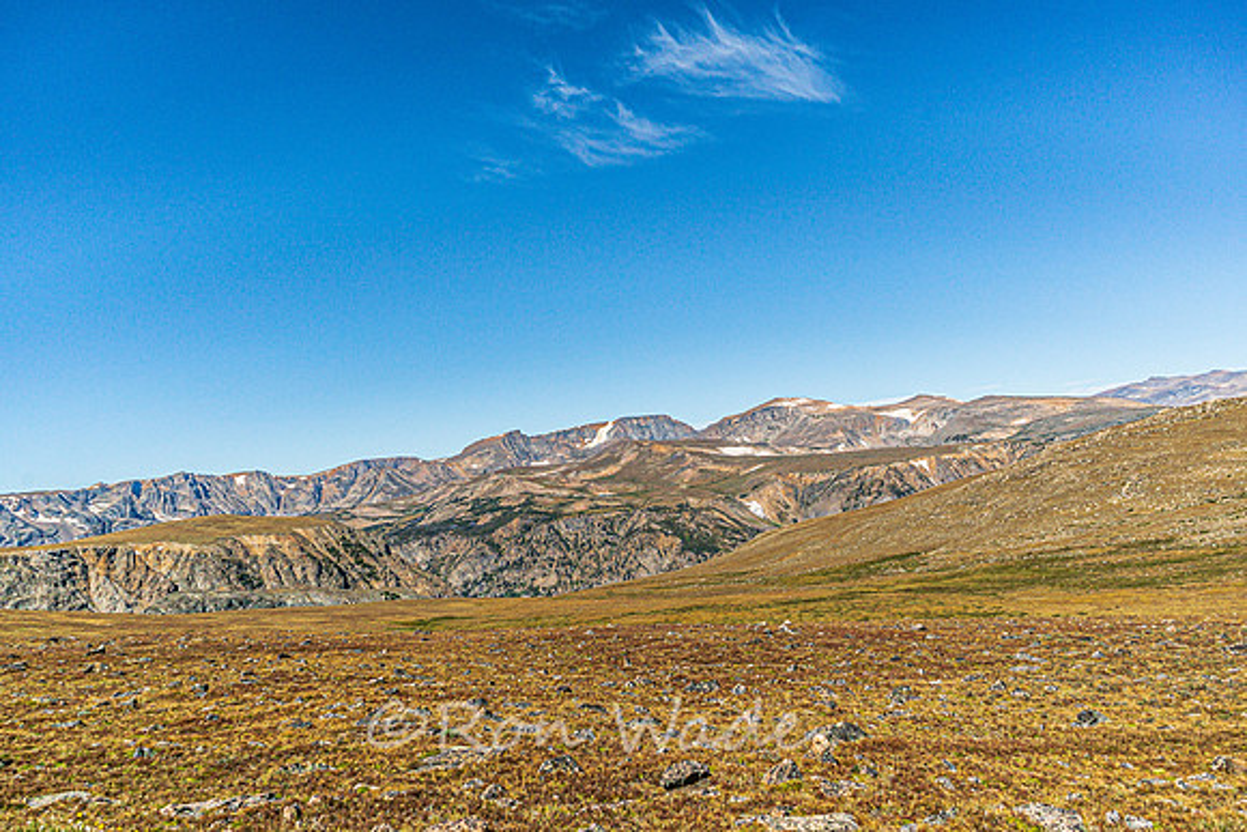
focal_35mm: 28
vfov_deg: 46.4
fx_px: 970
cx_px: 624
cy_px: 416
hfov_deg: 65.5
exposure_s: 1/3200
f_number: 7.1
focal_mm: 28
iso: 400
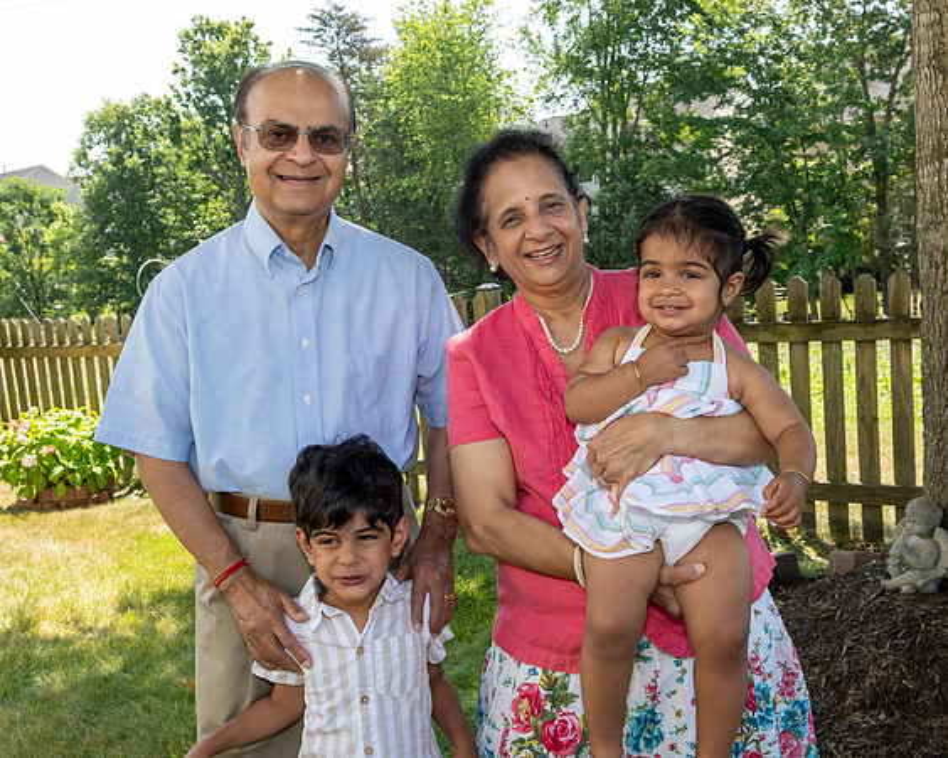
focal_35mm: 39
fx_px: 1090
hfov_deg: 47.0
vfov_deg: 38.3
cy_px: 362
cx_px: 475
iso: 560
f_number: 8
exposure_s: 1/250
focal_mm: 22
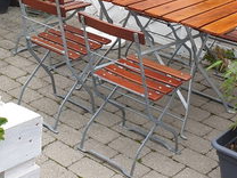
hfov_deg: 23.4
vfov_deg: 17.7
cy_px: -24
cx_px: -1
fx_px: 548
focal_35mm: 80
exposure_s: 1/111
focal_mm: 4.3
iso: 50
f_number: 2.4
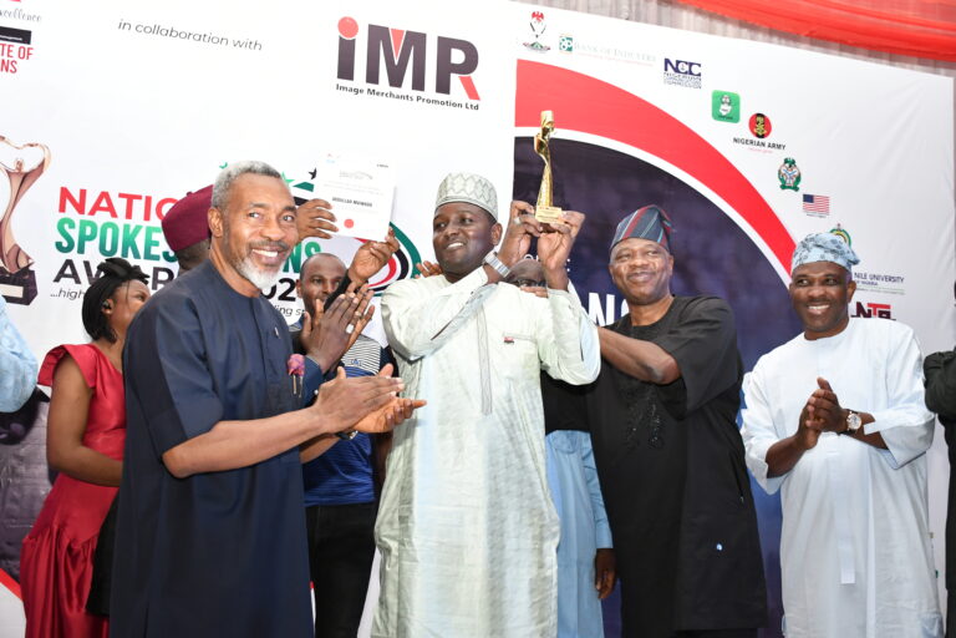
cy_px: 319
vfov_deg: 34.2
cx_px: 478
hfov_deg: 49.6
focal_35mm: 39
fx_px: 1036
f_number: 3.8
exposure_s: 1/250
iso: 800
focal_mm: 26
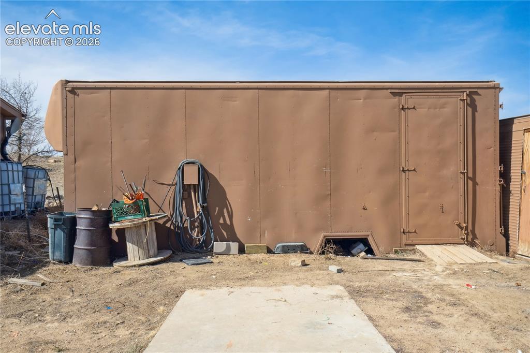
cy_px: 176
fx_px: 515
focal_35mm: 35
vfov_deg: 37.8
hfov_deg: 54.4
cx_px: 265
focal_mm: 35
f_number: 10
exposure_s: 1/800
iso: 1250
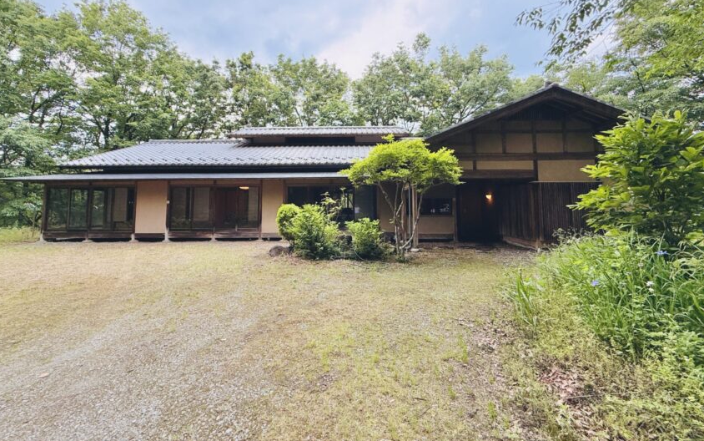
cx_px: 351
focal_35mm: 15
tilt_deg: +4.4
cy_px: 185
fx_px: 288
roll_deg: +0.2
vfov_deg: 74.3
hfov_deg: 101.4
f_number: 2.2
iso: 40
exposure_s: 1/222
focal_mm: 2.22
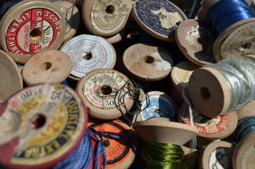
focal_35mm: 42
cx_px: 128
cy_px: 84
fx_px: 297
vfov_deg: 31.8
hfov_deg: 46.5
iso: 100
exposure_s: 1/500
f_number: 8
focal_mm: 28
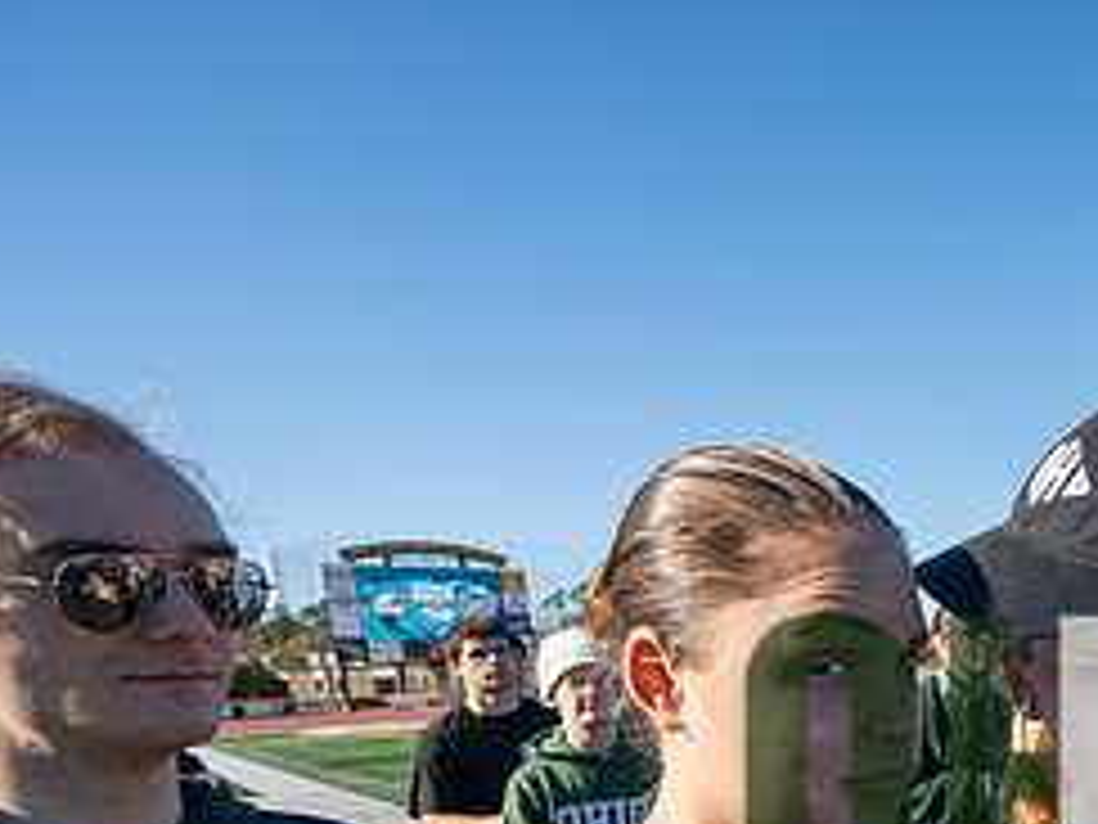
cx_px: 1084
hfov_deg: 47.7
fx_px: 1015
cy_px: 826
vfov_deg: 39.0
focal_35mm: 32
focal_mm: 14
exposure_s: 1/2000
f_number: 5
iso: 320
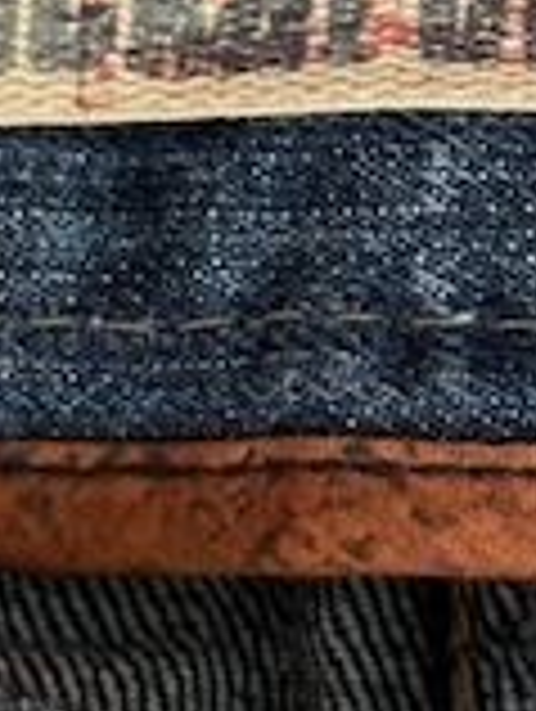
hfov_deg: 7.6
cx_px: 563
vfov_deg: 10.2
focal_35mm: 194
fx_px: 3994
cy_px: 153
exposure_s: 1/50
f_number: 1.78
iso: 125
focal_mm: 6.76
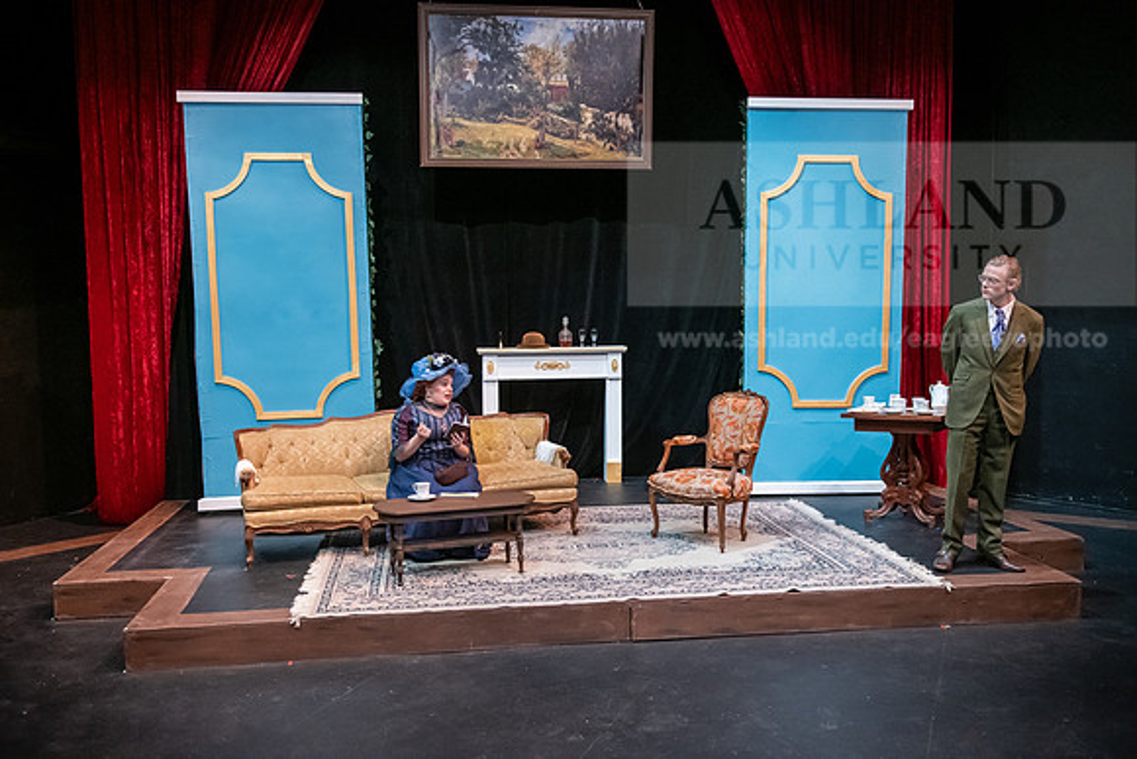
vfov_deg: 38.9
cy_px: 380
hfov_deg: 55.8
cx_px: 568
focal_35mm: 34
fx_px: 1074
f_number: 3.2
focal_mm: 34
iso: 3200
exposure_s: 1/200
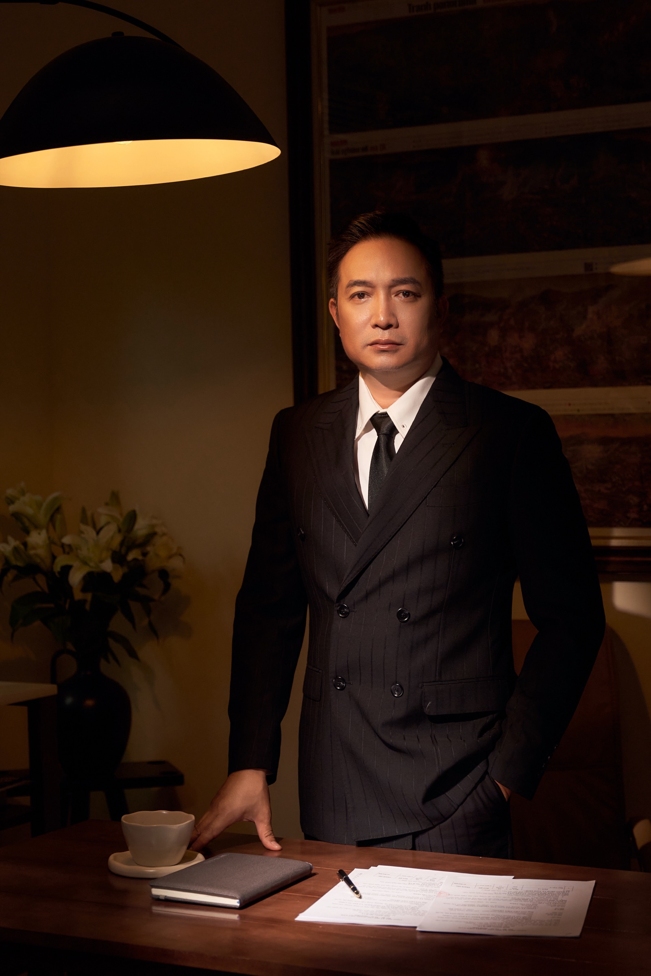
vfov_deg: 27.7
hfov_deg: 18.7
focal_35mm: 73
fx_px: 1979
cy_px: 488
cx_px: 326
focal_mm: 49.1
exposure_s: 1/160
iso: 500
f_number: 2.8
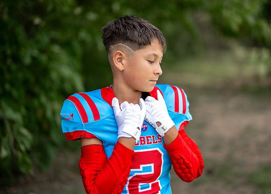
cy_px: 89
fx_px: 441
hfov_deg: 34.1
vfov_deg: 24.7
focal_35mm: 57
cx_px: 145
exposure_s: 1/2500
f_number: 1.2
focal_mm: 50
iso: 100
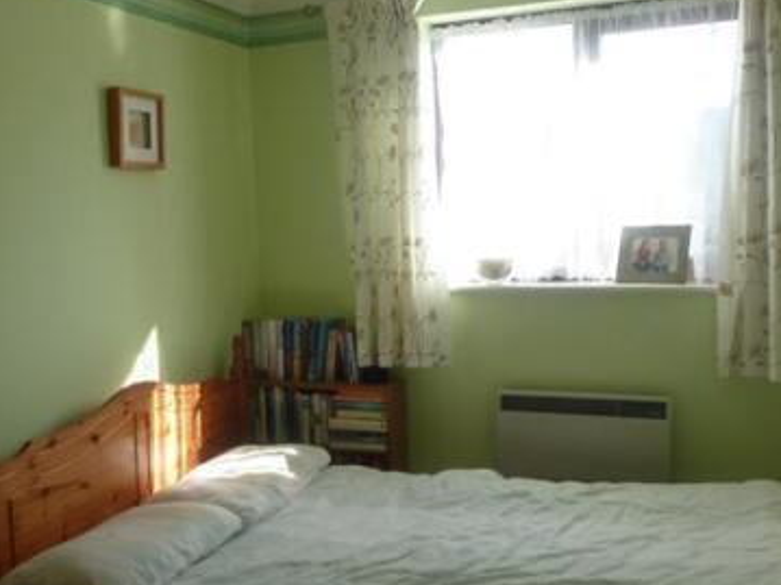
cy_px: 321
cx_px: 319
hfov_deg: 47.6
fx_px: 880
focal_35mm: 39
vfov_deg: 36.8
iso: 100
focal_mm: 4.3
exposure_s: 1/60
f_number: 3.3
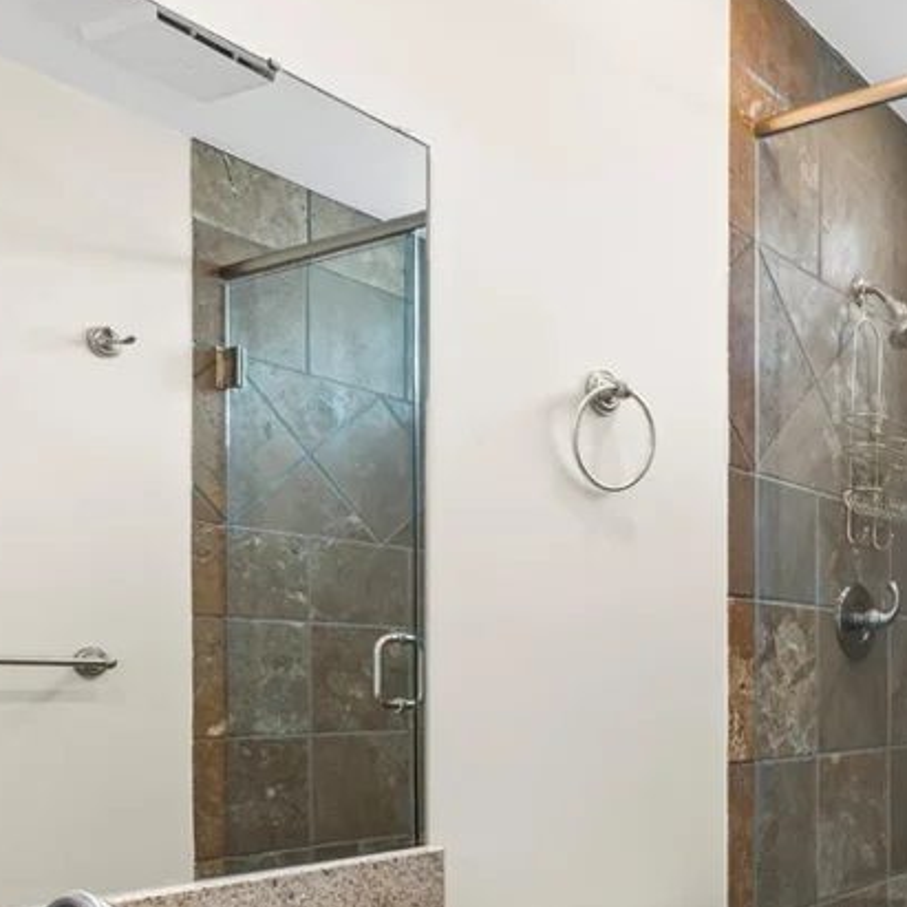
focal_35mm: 36
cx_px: 920
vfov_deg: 44.4
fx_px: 1067
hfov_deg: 40.1
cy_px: 687
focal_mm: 17
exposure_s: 1/6
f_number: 8
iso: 400
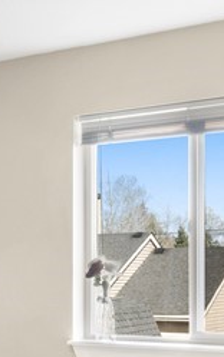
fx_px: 714
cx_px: 23
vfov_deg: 27.5
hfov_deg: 17.6
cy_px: 290
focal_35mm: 73
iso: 100
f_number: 11
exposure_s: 2.5
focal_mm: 11
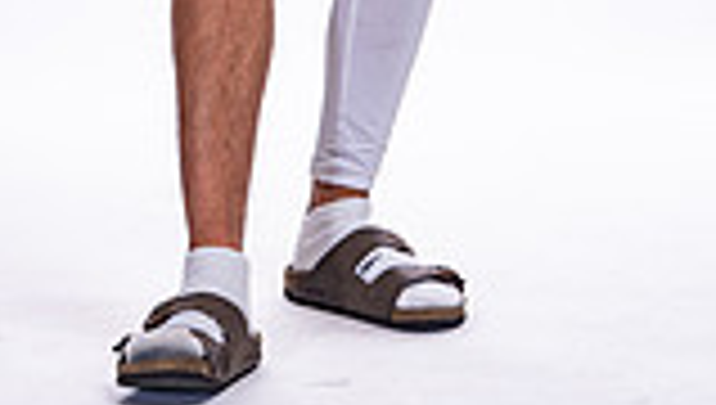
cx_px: 419
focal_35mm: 290
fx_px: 5514
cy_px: -518
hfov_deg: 7.4
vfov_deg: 4.1
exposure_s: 1/250
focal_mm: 98
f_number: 6.3
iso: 400
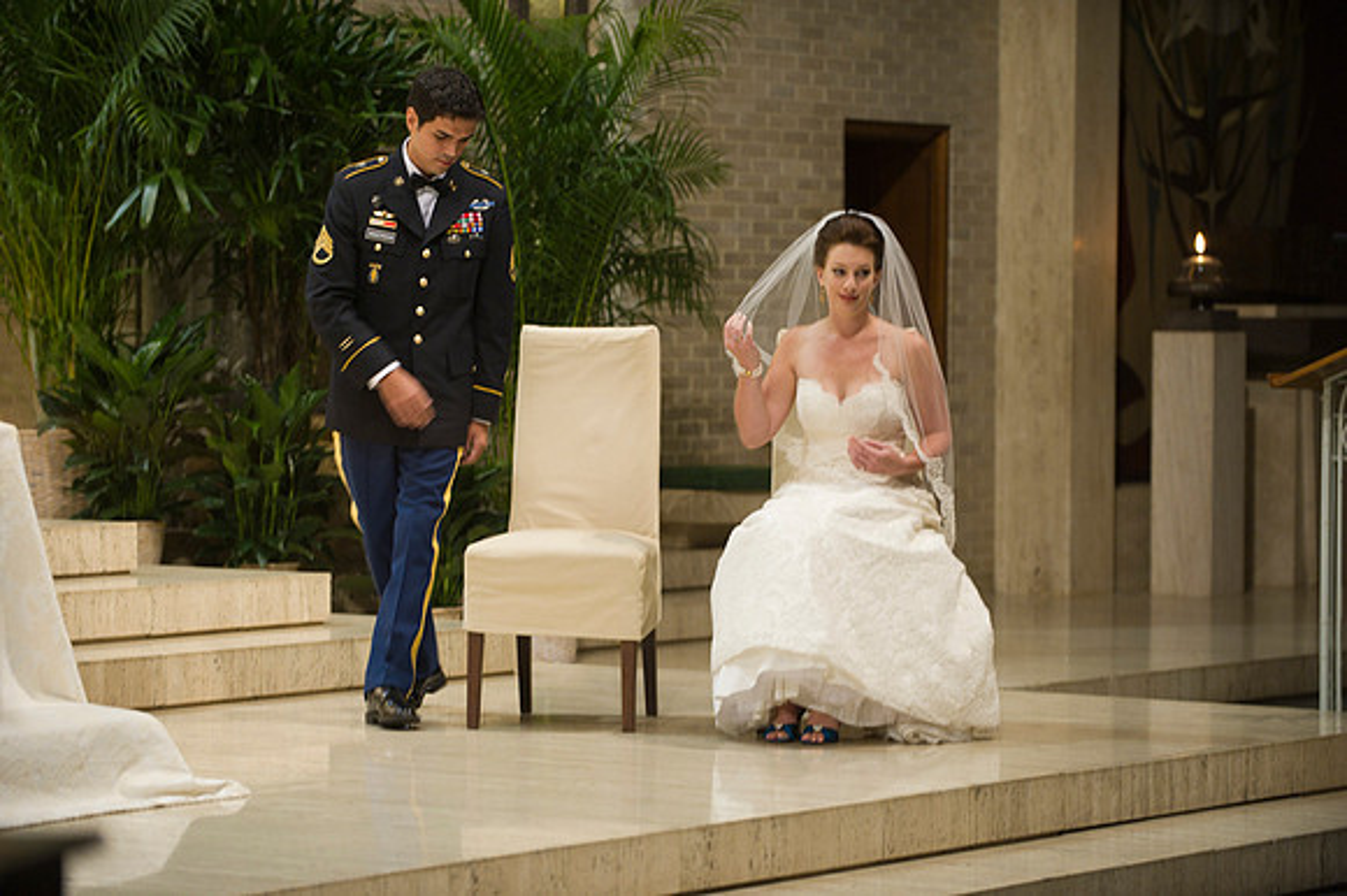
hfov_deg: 16.4
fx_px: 4674
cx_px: 674
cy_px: 448
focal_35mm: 125
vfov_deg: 11.0
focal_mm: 125
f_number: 2.8
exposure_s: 1/50
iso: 800
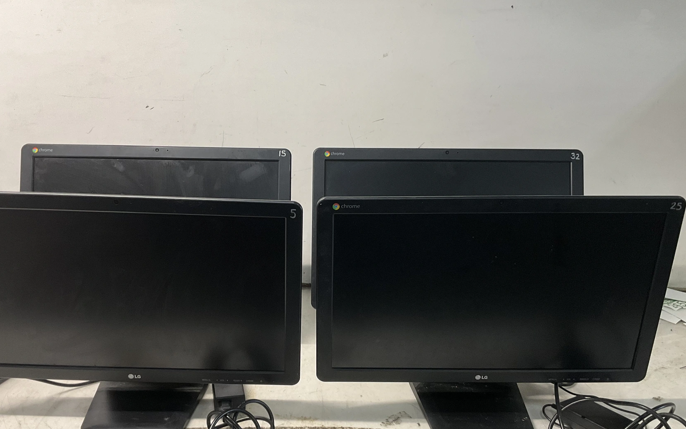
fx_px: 692
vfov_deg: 34.4
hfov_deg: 52.7
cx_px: 317
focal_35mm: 37
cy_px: 239
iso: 50
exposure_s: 1/60
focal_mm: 3
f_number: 1.8
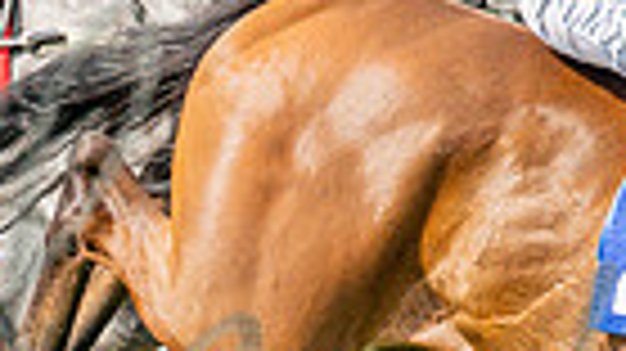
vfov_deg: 2.7
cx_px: 97
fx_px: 7366
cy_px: 418
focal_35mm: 444
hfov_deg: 4.9
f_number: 4
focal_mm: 70
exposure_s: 1/3200
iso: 400
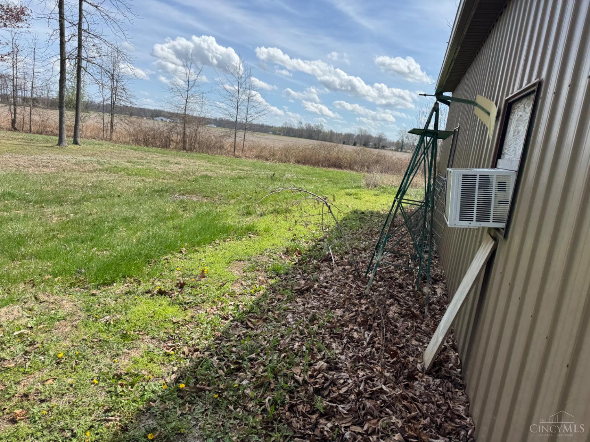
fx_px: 409
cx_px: 295
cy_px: 221
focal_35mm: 24
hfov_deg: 71.6
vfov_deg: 56.8
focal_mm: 6.76
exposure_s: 1/3096
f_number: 1.78
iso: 80
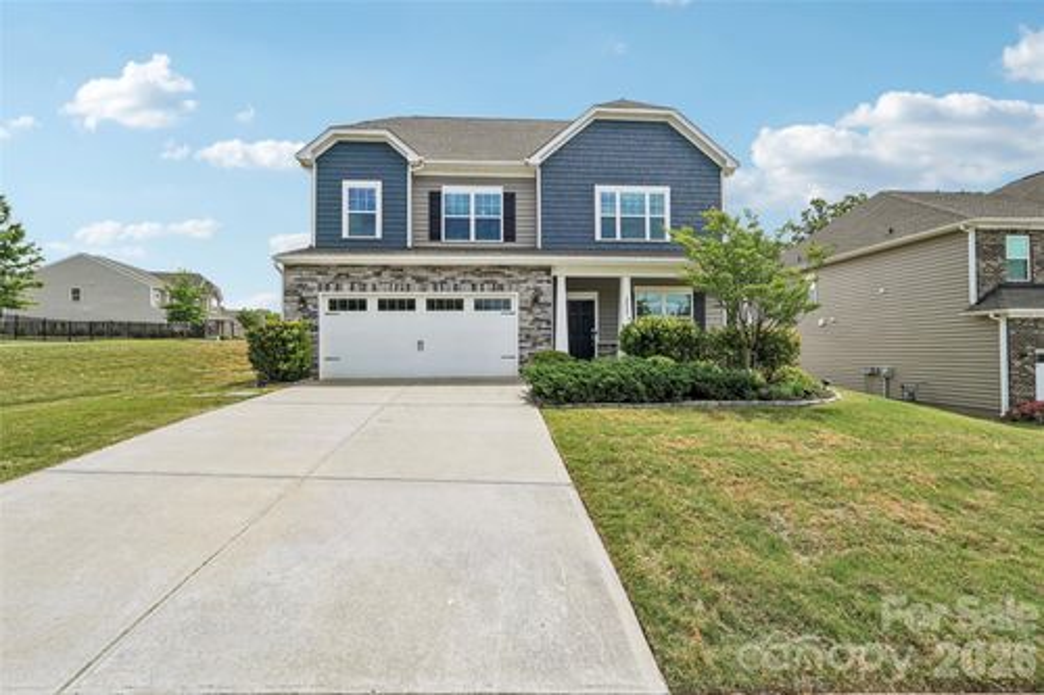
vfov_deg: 77.3
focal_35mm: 15
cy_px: 348
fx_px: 435
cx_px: 522
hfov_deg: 100.4
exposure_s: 1/125
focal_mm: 10
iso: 100
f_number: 8
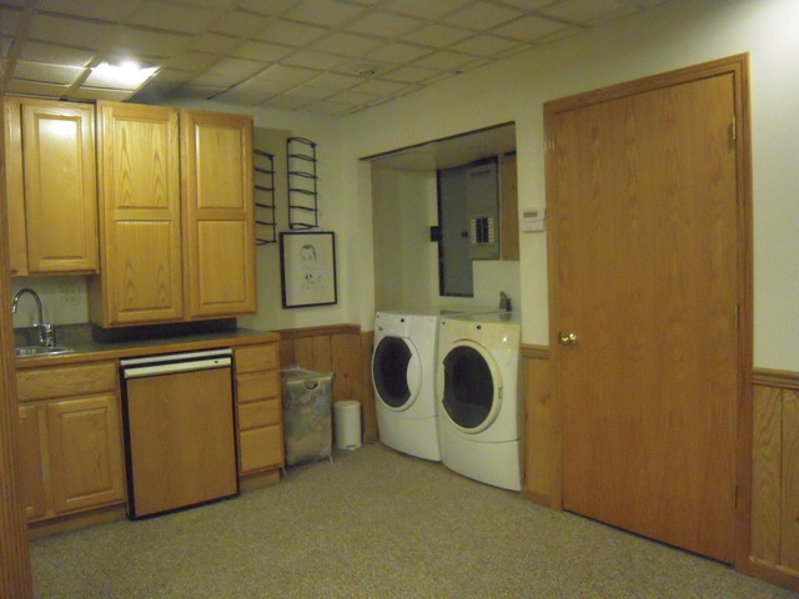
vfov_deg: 49.7
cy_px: 300
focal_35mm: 28
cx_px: 400
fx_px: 646
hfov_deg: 63.4
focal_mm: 5
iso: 1600
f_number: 2.7
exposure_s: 1/50
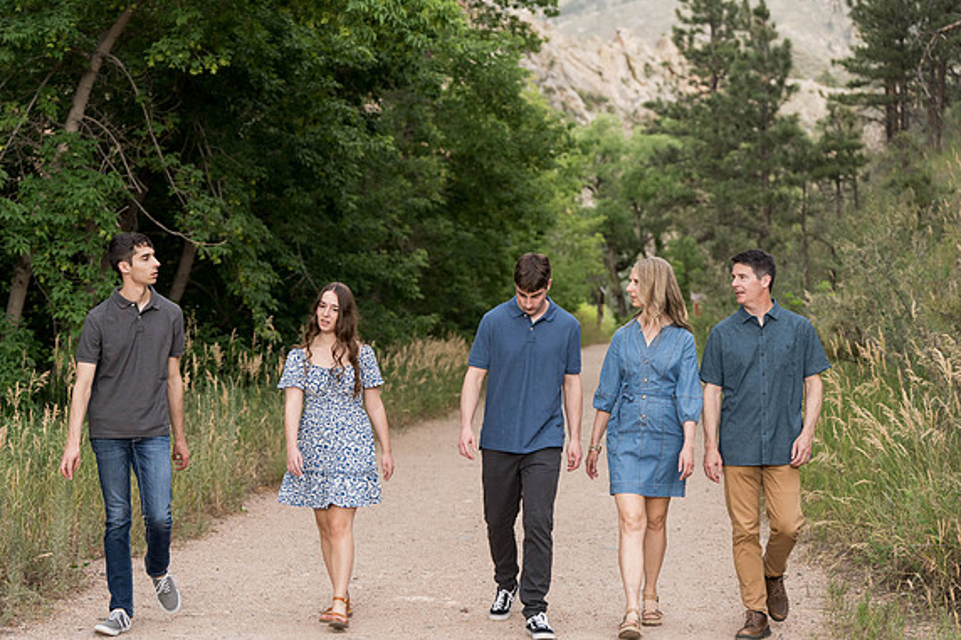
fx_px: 1895
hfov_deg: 28.5
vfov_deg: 19.2
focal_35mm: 71
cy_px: 317
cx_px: 479
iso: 1600
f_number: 3.5
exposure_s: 1/200
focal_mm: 70
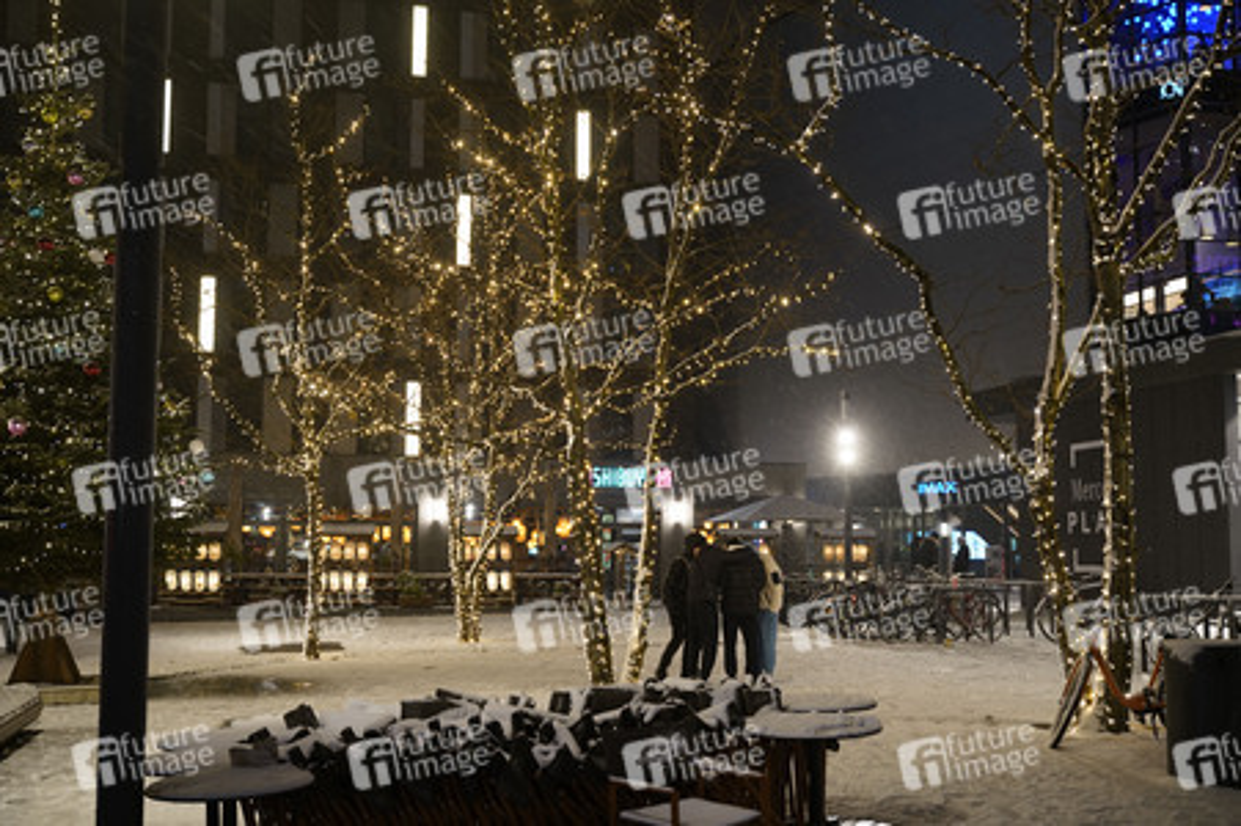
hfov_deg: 47.4
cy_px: 413
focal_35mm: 41
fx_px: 1412
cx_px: 620
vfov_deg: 32.6
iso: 640
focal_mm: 41
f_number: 2.8
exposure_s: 1/30
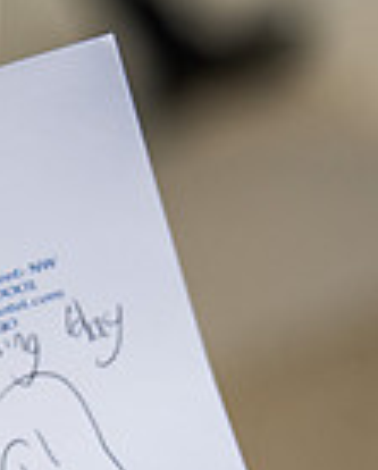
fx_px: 2523
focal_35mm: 181
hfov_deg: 8.5
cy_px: 434
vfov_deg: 10.6
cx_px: 31
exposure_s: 1/4000
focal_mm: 46
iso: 125
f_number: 2.8
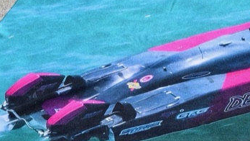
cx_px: 315
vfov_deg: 6.2
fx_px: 1300
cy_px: 10
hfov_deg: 10.8
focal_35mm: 196
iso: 200
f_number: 11
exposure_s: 1/500
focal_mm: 31
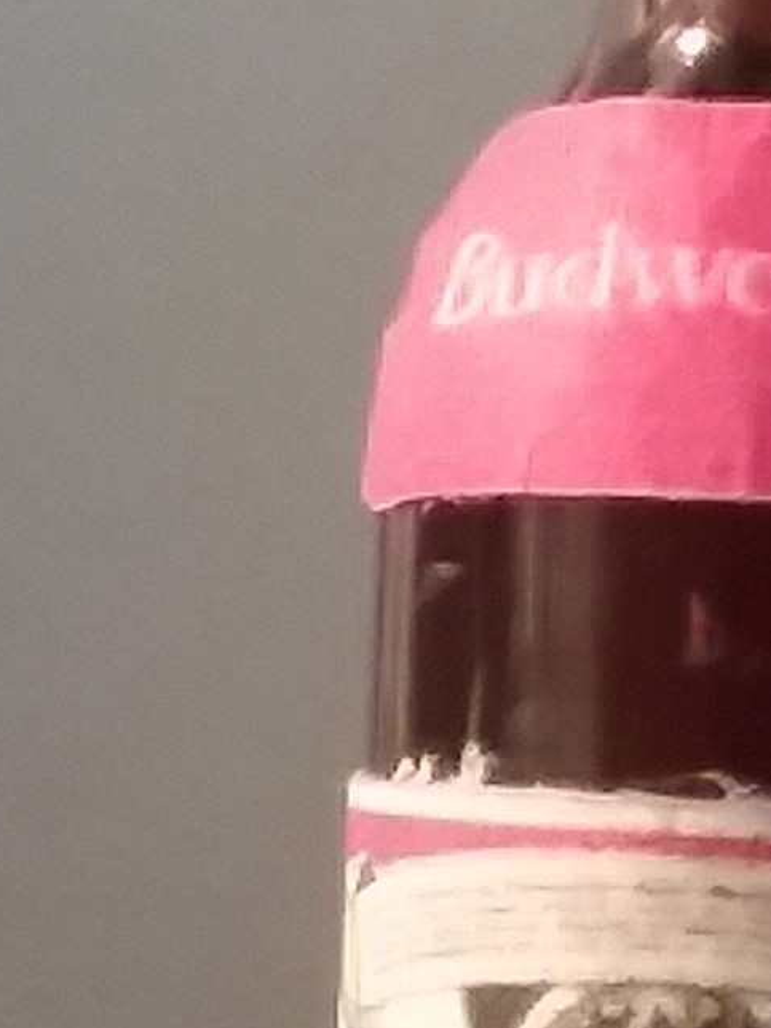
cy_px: 822
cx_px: 907
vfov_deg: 16.8
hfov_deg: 12.5
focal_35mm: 116
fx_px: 3445
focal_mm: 2.47
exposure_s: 1/17
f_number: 1.9
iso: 200
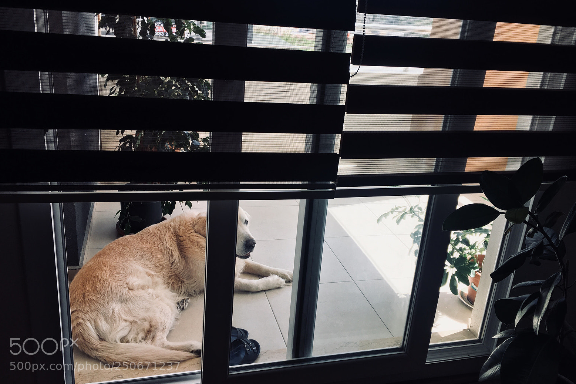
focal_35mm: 31
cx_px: 283
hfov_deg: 60.3
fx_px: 496
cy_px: 173
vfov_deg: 42.3
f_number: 2.2
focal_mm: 4.15
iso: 25
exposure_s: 1/206
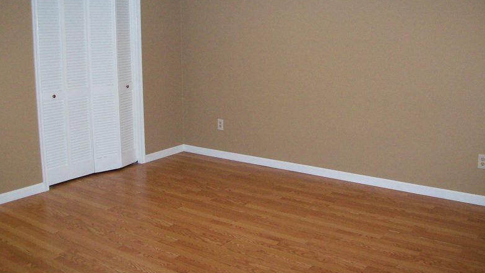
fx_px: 514
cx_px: 238
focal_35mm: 40
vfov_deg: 29.6
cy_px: 108
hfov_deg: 50.5
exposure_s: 1/64
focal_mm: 6
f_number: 2.7
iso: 200
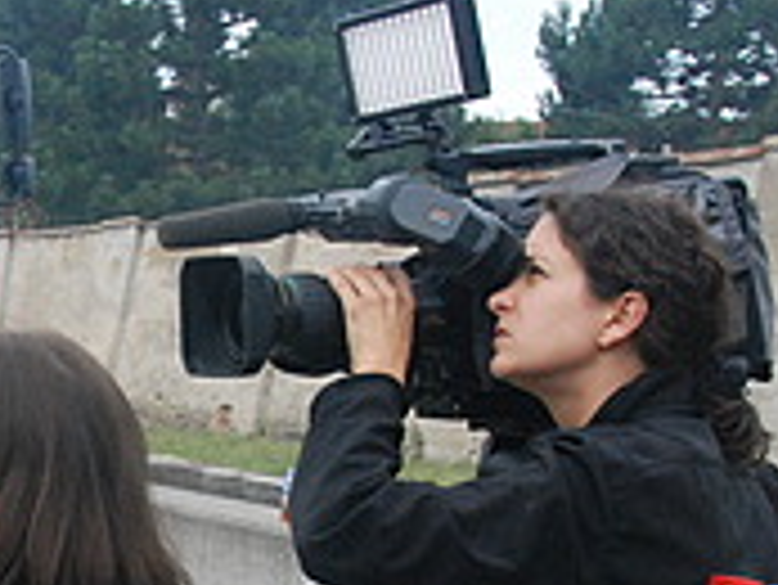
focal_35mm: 95
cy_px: 547
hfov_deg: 19.6
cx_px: -106
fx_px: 2137
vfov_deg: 15.4
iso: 1250
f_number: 11
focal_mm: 24
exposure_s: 1/500
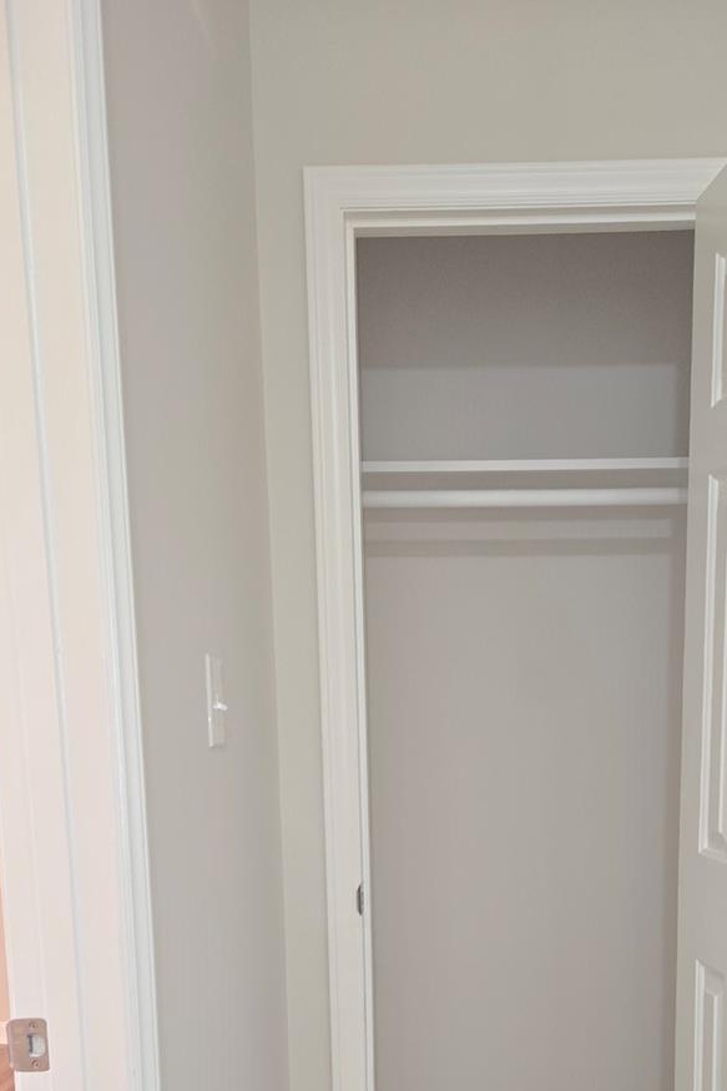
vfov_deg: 43.3
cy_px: 938
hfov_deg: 31.5
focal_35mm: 42
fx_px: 1273
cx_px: 508
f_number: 1.8
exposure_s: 1/20
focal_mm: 5.4
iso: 160
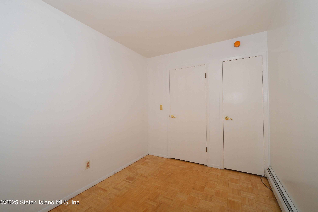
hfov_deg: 100.4
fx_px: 132
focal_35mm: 15
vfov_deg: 77.3
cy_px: 106
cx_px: 159
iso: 1250
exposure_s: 1/160
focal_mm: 10
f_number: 9
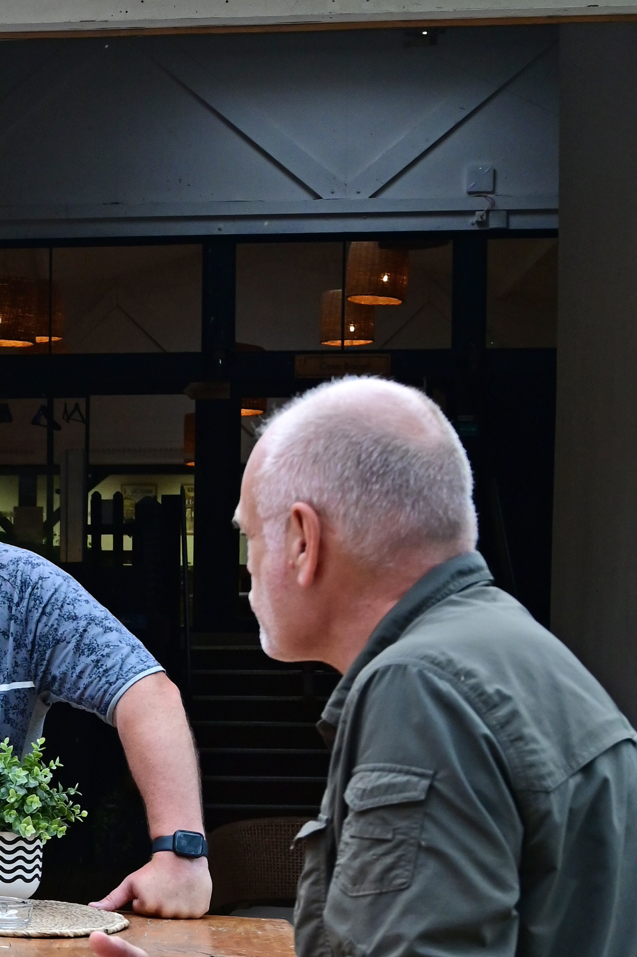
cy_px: 812
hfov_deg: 14.9
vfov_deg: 22.7
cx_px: -160
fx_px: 2339
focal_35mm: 88
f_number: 7.1
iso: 1600
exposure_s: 1/250
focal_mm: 34
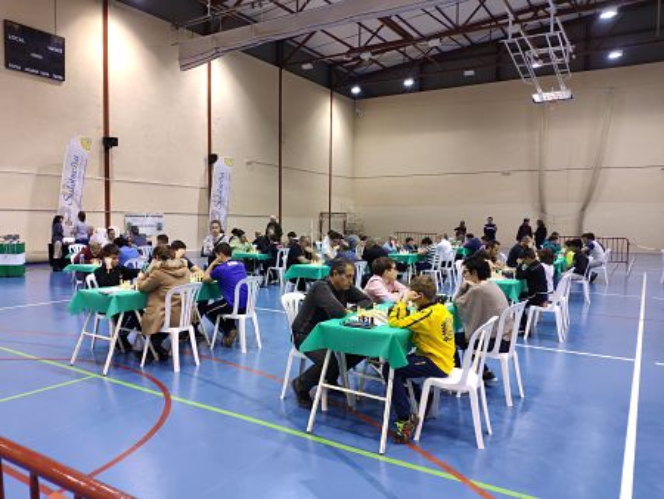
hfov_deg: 79.0
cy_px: 250
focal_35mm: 21
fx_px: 403
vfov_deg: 63.5
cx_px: 332
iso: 355
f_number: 1.8
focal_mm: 4.22
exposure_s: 1/50
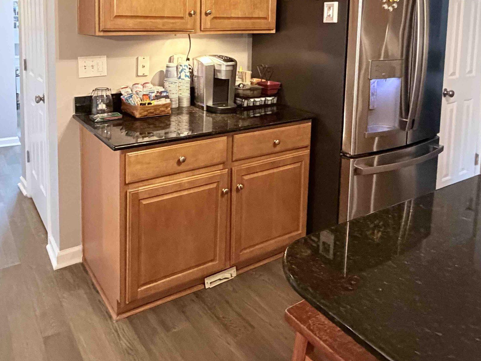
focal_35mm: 28
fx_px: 389
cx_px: 163
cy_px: 58
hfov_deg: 62.0
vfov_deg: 46.4
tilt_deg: -5.4
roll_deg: +0.3
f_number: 2.2
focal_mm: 2.22
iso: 800
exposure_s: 1/60
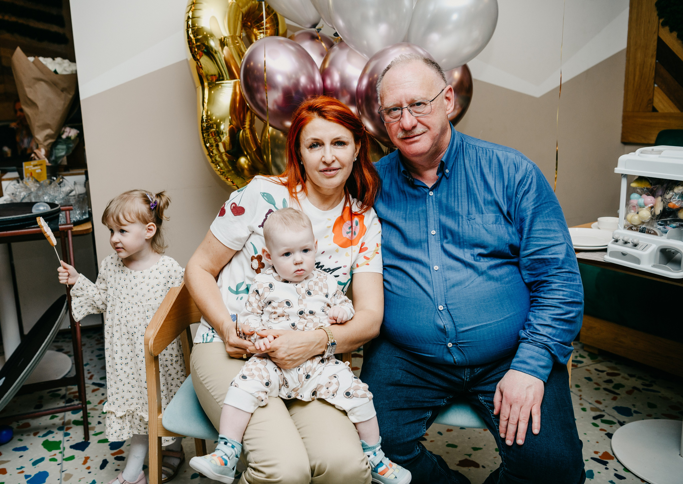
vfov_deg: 39.2
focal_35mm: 35
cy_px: 229
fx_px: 678
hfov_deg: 53.3
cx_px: 301
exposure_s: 1/160
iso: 125
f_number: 3.5
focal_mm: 32
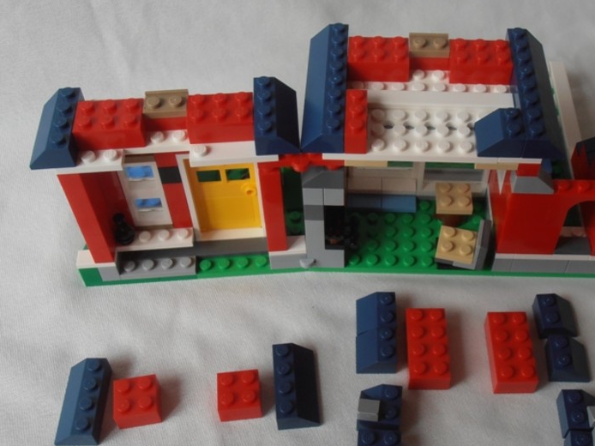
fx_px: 825
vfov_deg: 30.2
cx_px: 356
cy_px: 241
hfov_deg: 39.5
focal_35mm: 48
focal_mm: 6.61
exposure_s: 1/125
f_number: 3.9
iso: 80
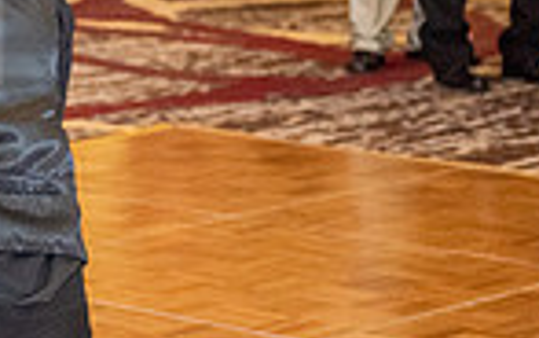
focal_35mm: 225
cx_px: -308
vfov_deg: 5.8
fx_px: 3306
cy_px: -2
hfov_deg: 9.0
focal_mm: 56
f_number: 2.8
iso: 1600
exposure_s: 1/250
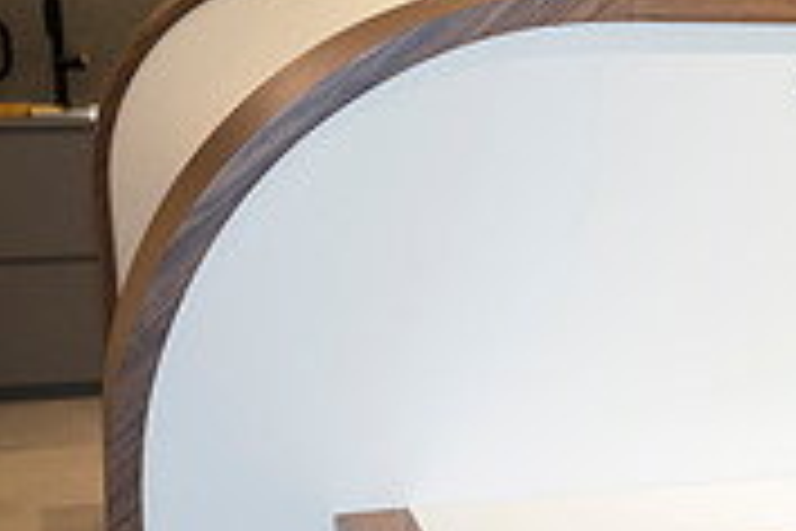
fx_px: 2034
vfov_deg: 14.7
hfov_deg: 20.4
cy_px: 448
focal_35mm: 92
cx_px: 1007
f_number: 3.5
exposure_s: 1/200
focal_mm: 28
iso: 400
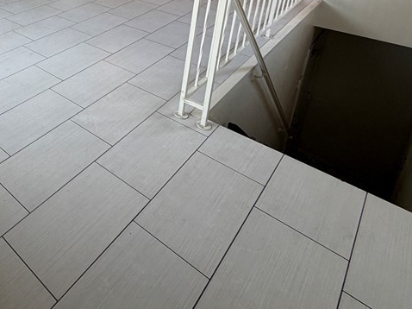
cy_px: -17
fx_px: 357
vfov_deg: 39.6
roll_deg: +1.4
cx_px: 8
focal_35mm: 30
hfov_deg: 49.8
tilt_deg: -17.4
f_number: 2.2
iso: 160
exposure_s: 1/121
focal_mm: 2.22
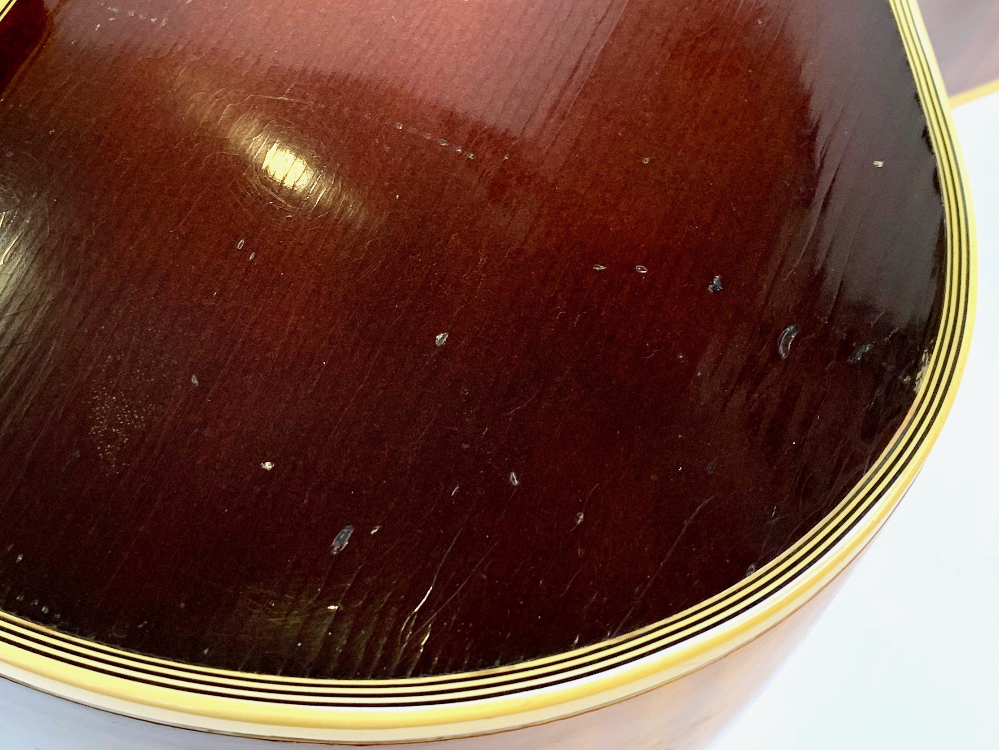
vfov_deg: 30.5
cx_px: 348
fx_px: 1357
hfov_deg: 40.0
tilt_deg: -73.0
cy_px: 221
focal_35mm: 47
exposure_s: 1/50
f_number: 1.8
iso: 64
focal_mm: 4.25
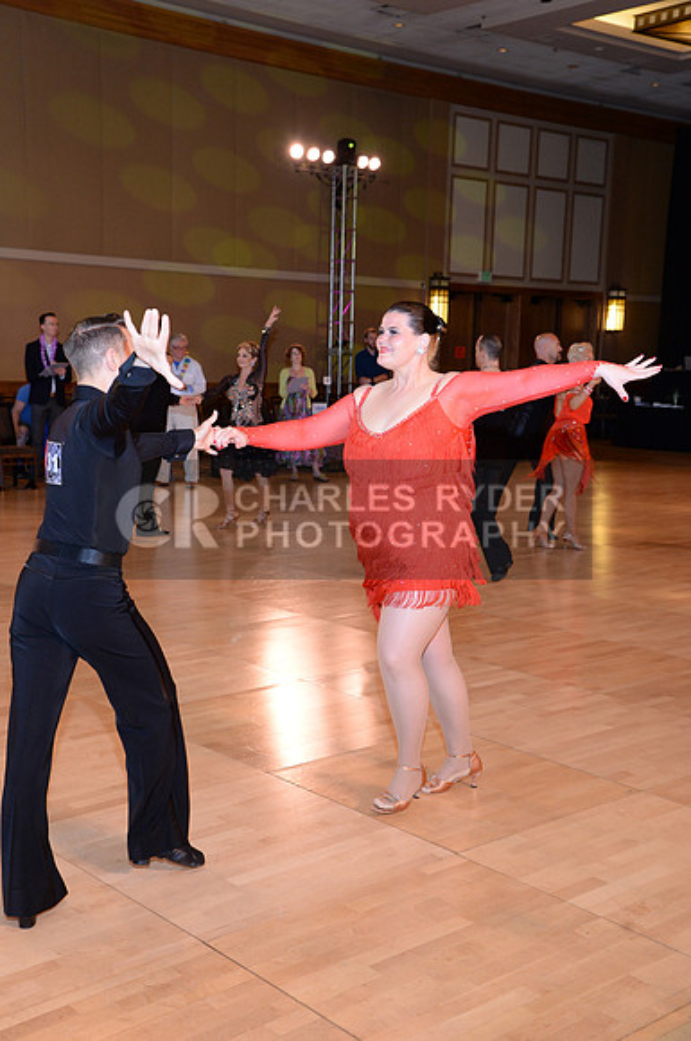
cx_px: 346
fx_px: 1386
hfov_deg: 28.0
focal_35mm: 48
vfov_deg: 41.2
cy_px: 520
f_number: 5.6
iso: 2000
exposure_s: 1/200
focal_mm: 48
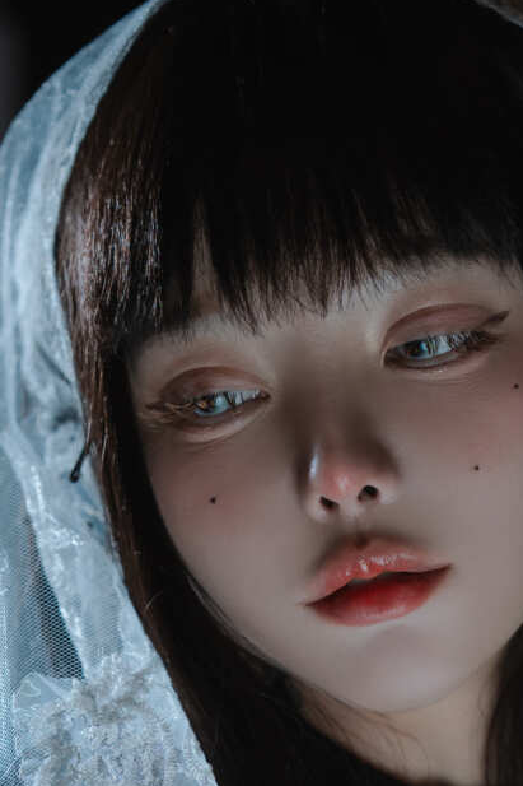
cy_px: 978
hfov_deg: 5.5
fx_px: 5407
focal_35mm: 248
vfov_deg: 8.2
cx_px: 214
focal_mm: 85
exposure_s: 1/200
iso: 640
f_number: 2.8
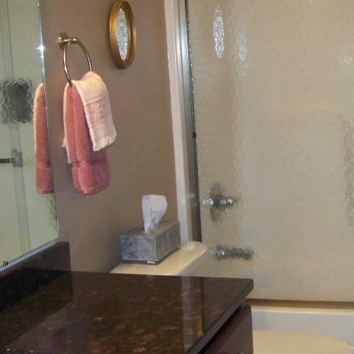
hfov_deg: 24.5
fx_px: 810
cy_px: 186
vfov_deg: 24.7
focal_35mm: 70
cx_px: 233
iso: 200
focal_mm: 5.85
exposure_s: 1/30
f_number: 2.8
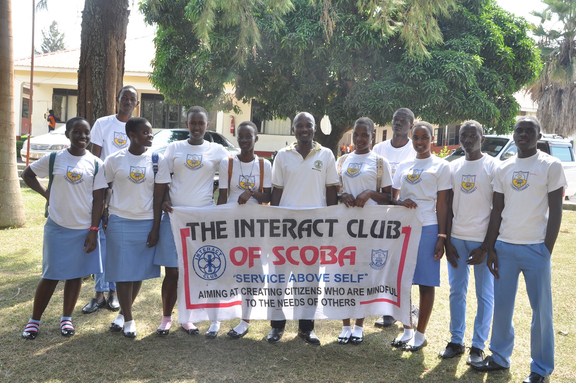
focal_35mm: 42
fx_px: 671
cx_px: 288
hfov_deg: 46.5
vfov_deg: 31.8
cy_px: 192
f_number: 7.1
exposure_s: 1/200
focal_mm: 28
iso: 400
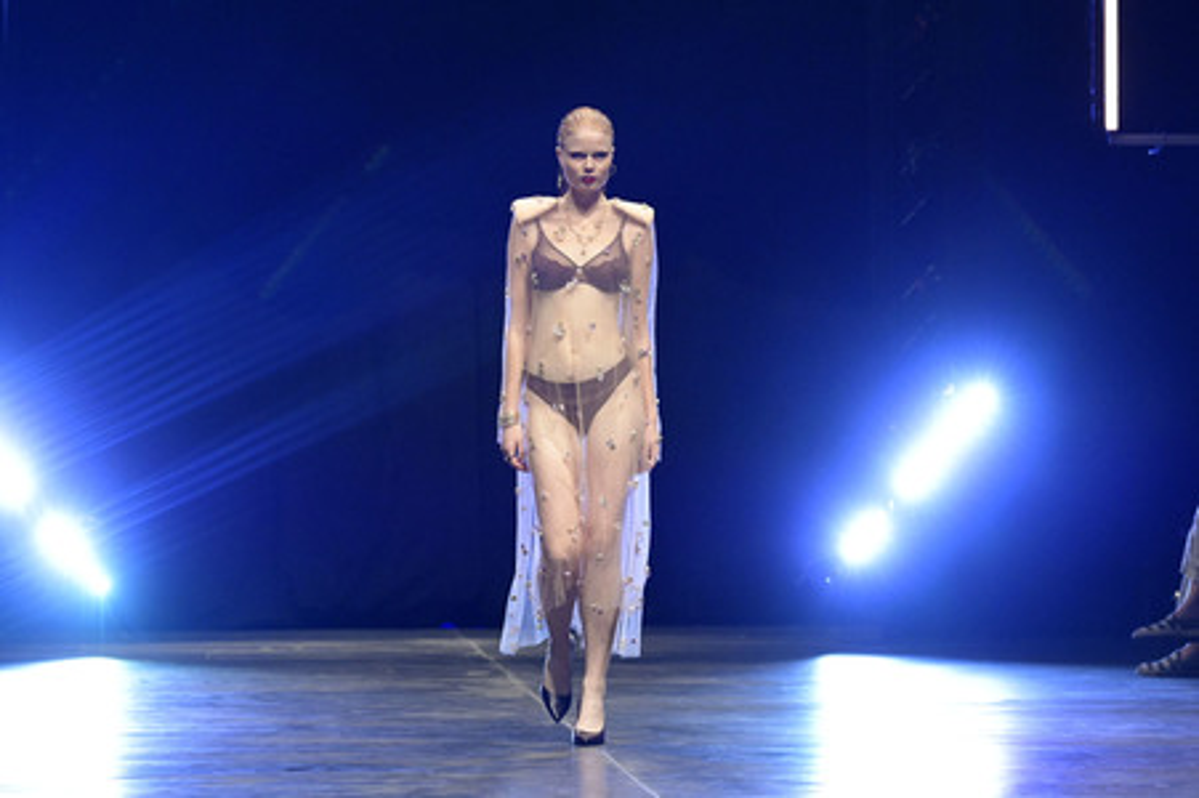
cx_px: 600
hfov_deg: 12.5
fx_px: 5491
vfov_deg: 8.3
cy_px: 399
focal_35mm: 165
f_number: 5.6
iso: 8000
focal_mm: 165
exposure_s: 1/500
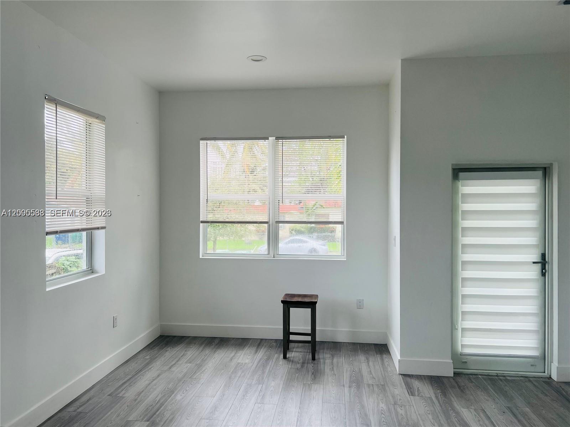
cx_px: 285
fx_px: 428
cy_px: 214
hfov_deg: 67.3
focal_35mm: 26
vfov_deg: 53.1
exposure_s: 1/121
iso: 50
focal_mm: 5.7
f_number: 1.5
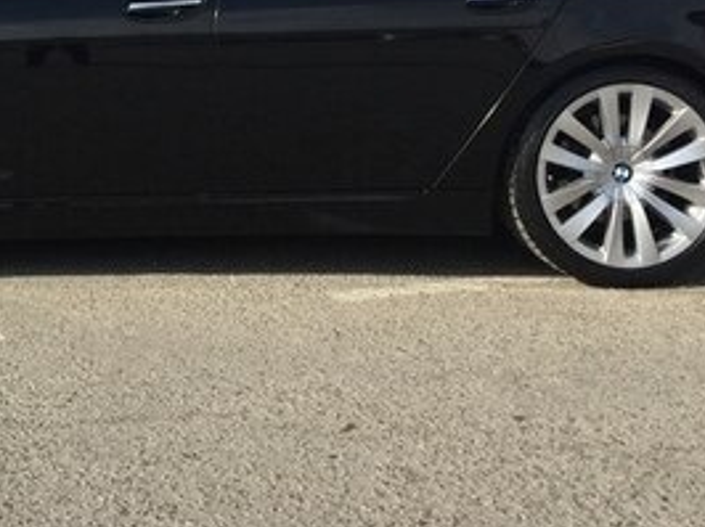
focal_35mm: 72
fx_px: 1465
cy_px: -60
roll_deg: +1.4
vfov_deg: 19.5
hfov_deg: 26.4
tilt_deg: -1.4
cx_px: 103
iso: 32
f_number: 2.2
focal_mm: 4.15
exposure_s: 1/1883
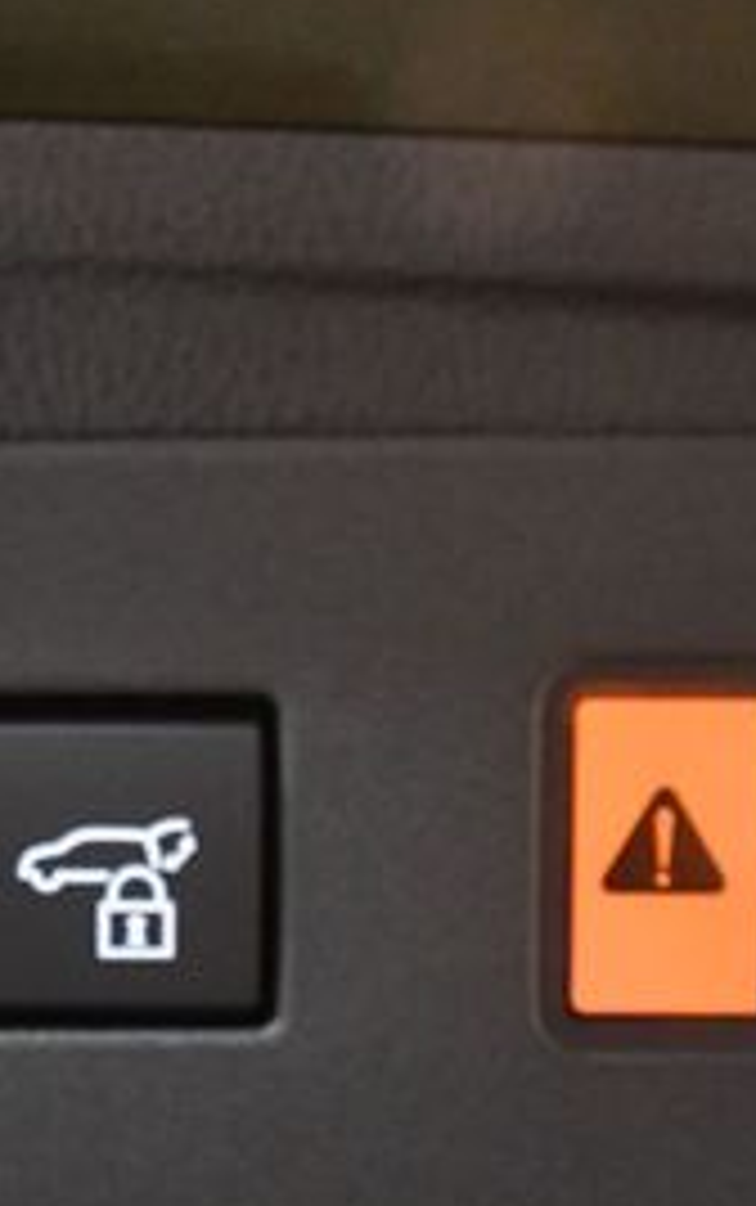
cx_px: -14
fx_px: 4079
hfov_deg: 10.5
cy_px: 860
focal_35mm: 124
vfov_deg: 16.8
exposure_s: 1/60
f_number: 4.2
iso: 5600
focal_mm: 34
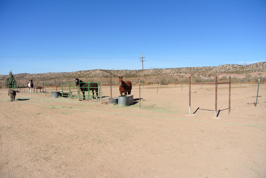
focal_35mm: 27
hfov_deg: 67.3
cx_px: 133
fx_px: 200
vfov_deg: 48.1
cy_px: 89
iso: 100
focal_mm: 10
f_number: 5
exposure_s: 1/800
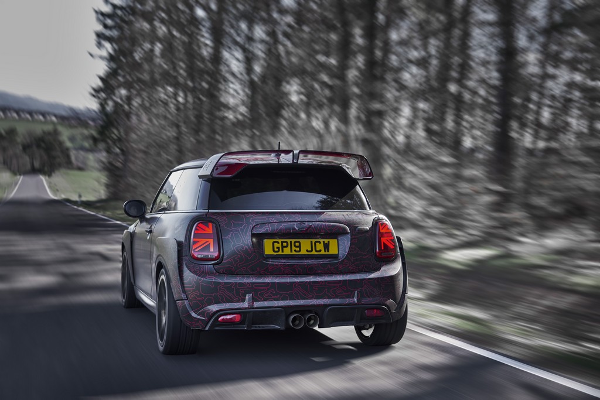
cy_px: 200
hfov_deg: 39.6
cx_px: 300
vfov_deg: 27.0
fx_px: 833
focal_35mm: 50
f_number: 4
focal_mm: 50
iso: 100
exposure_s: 1/30
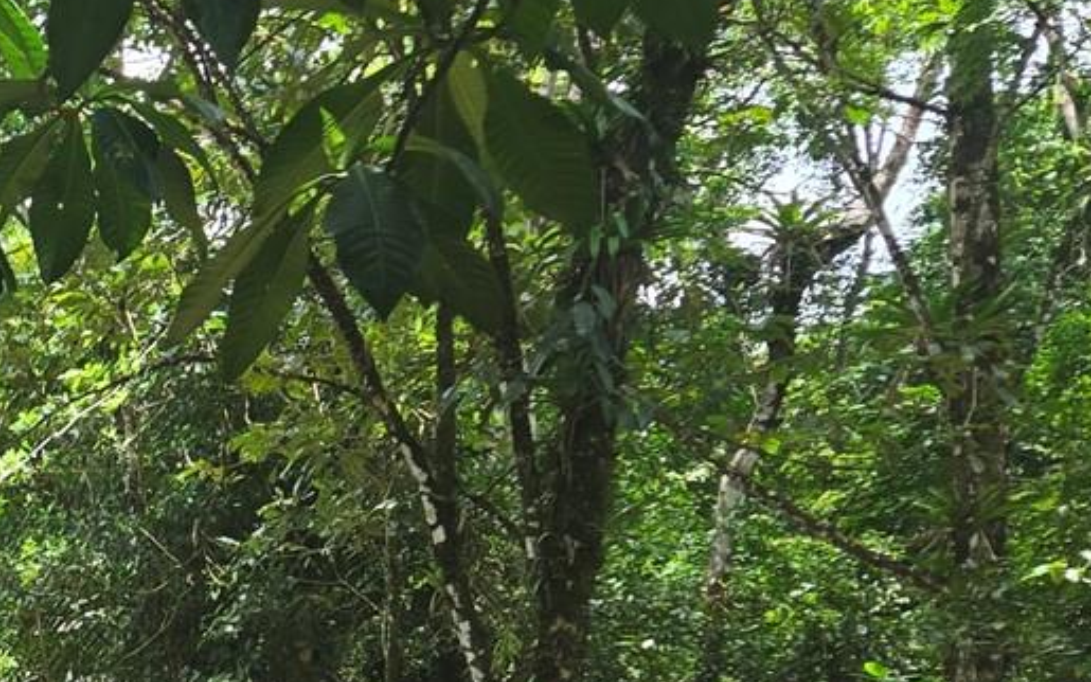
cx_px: -663
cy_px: 881
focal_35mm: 97
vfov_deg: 13.0
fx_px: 2884
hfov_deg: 18.4
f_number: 1.8
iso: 25
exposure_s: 1/304
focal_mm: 5.4
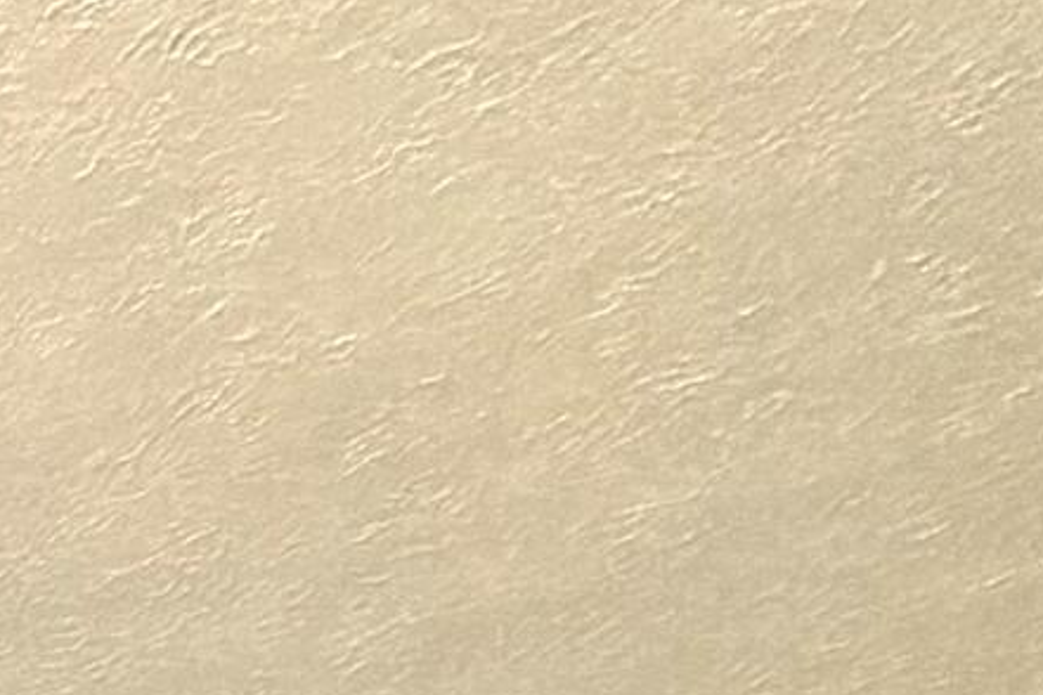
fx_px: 2868
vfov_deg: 8.8
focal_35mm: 99
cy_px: 2537
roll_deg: +0.9
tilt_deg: -0.4
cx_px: -1582
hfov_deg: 13.6
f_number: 2.2
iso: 200
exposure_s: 1/60
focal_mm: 2.22
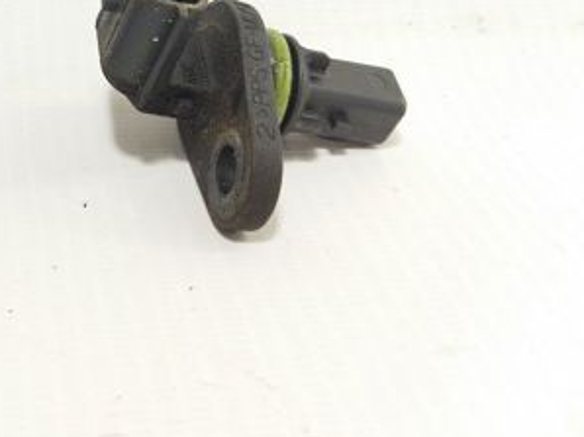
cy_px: 24
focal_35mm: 58
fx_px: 978
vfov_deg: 24.3
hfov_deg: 31.4
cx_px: 35
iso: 156
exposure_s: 1/100
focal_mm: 4.71
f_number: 1.79
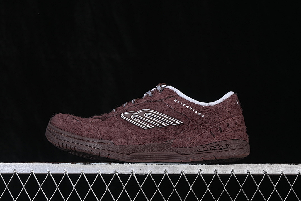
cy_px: 100
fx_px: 627
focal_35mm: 75
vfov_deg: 18.2
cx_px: 150
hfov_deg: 27.0
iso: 160
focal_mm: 50
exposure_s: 1/60
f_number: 6.3
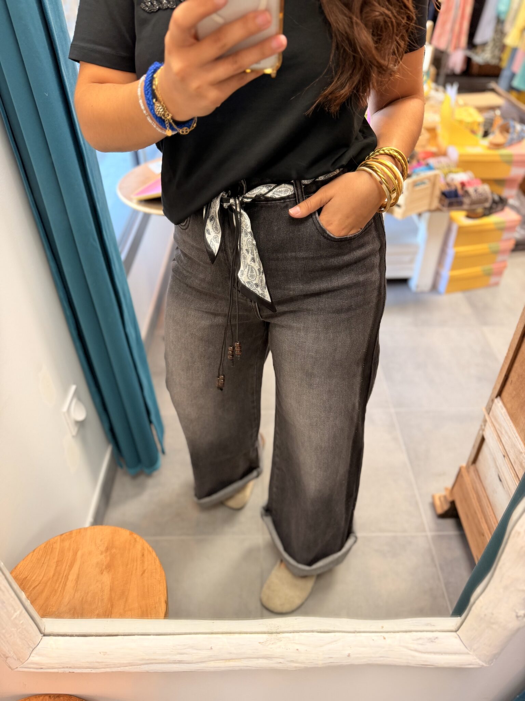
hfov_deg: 56.8
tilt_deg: -39.5
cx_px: 262
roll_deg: +0.6
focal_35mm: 24
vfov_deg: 71.6
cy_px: 350
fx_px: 485
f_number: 1.78
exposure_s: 1/50
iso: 200
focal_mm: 6.76
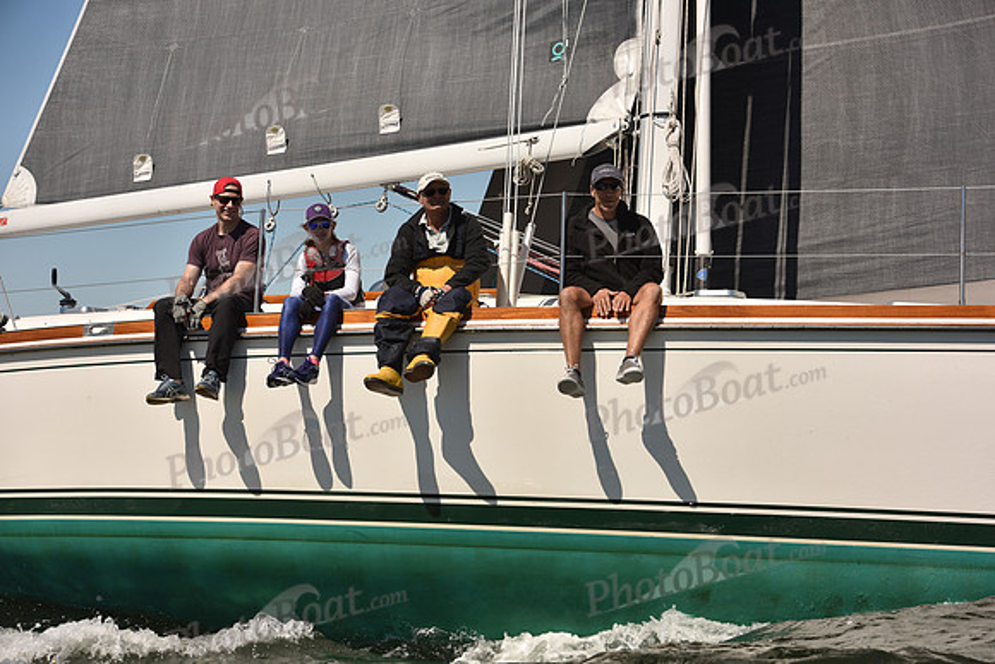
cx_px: 498
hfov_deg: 28.8
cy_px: 332
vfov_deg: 19.5
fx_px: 1935
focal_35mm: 70
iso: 250
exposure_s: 1/1250
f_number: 5.6
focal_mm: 70
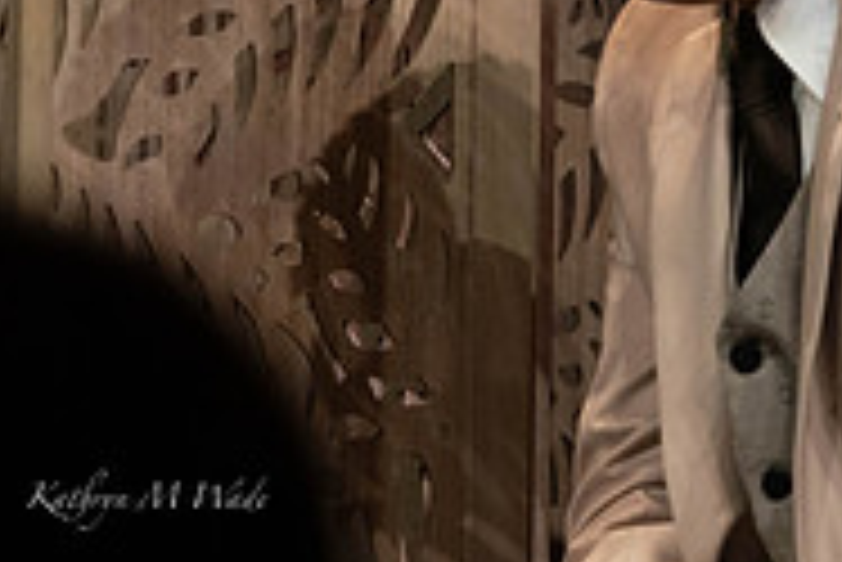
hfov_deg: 4.8
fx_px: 9924
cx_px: 1288
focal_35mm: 424
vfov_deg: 3.2
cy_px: -268
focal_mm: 128
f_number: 6.3
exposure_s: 1/250
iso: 2500
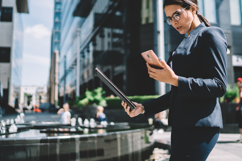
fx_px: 329
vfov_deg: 27.5
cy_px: 62
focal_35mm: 49
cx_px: 134
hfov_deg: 40.3
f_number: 1.4
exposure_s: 1/2500
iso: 100
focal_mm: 35
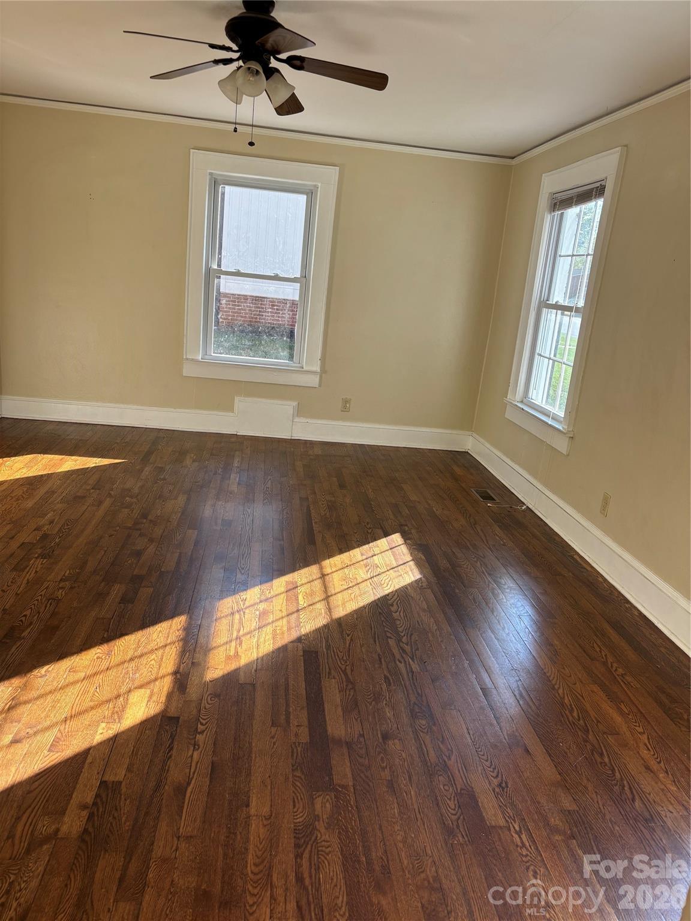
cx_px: 346
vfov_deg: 67.3
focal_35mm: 26
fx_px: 692
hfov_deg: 53.1
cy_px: 460
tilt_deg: -15.2
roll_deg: -6.1
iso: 40
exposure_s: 1/178
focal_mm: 5.96
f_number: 1.6
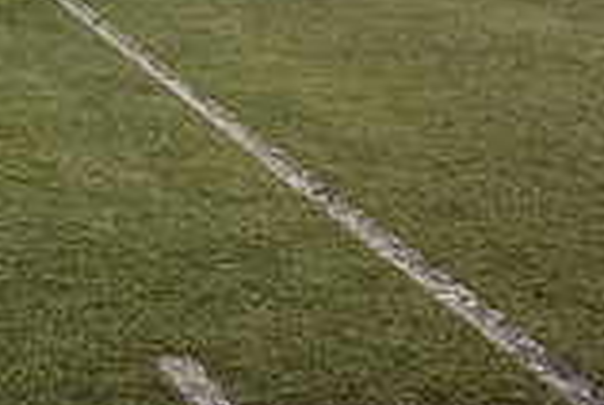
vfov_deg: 14.2
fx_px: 1479
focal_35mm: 88
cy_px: -266
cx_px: -57
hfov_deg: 21.9
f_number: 4
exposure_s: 1/500
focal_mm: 24
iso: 2000
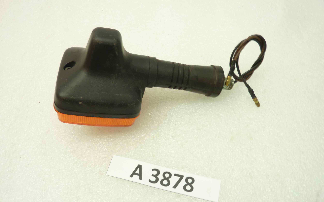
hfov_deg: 68.4
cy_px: 105
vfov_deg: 46.0
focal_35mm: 27
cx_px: 163
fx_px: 238
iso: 80
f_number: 3.3
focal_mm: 4.1
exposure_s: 1/15
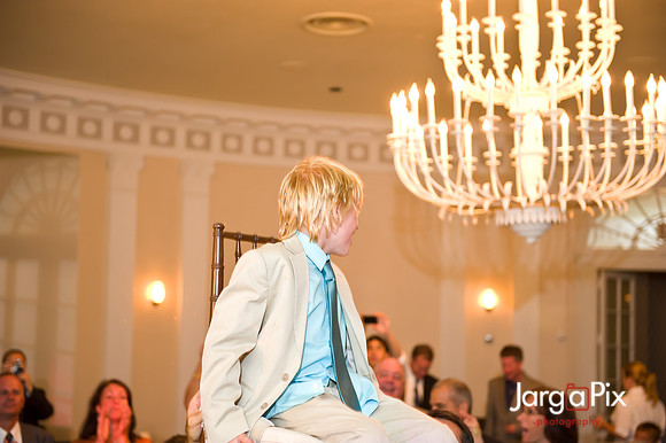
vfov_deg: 22.6
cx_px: 333
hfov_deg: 33.4
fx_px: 1109
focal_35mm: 60
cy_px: 222
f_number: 3.2
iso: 1600
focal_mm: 60
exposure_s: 1/125
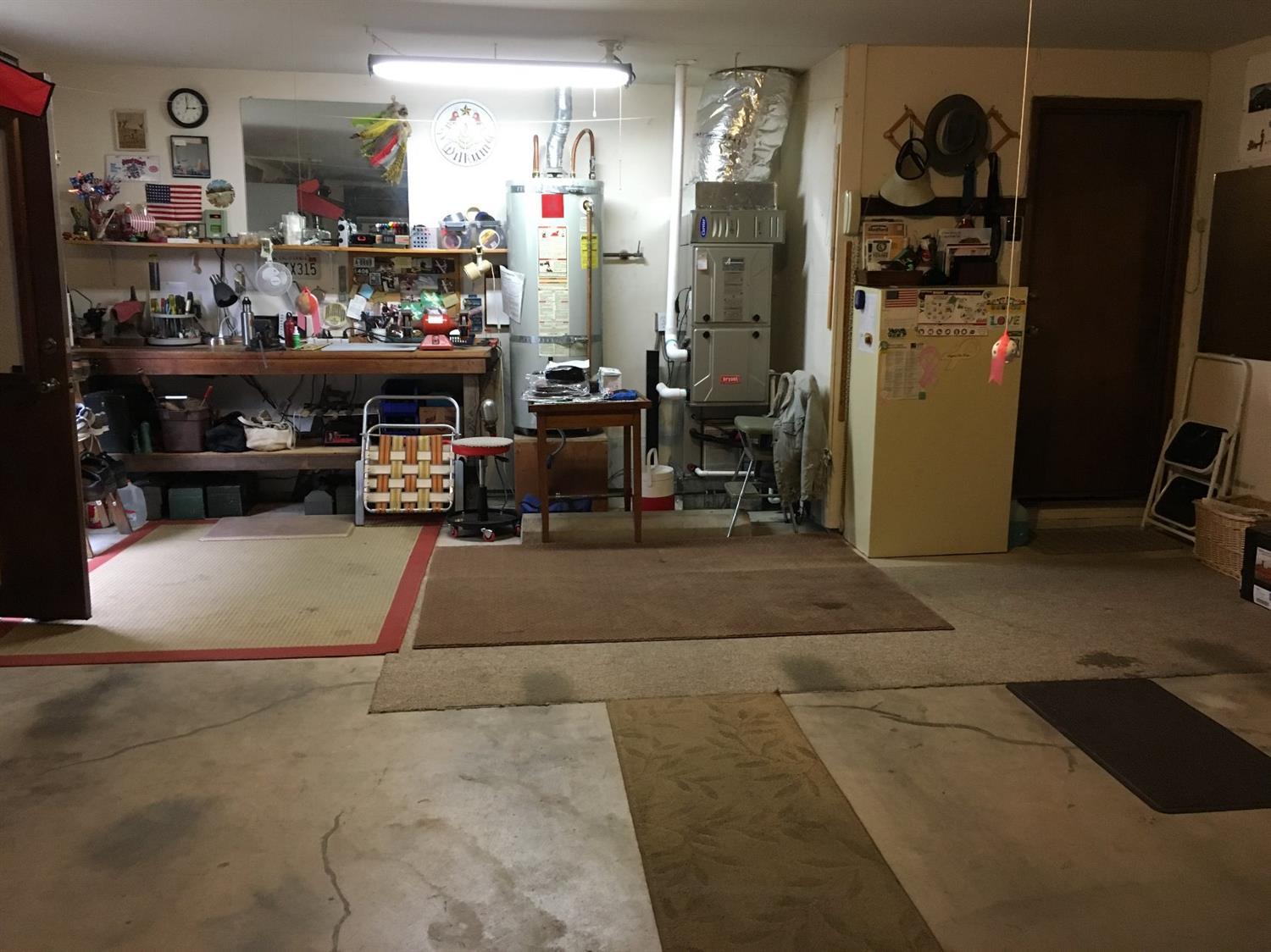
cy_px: 476
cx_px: 636
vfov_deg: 48.2
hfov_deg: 61.7
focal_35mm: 29
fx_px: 1064
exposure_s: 1/30
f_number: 2.2
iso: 200
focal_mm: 4.15
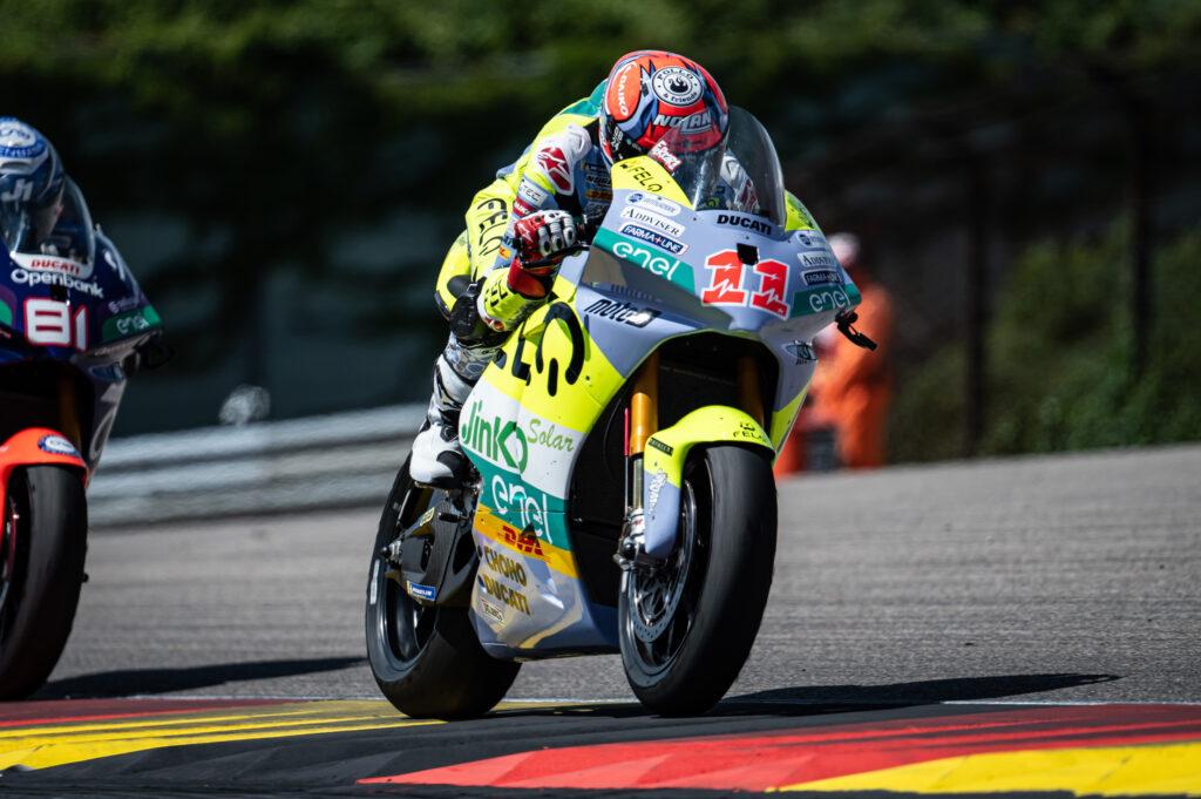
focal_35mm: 400
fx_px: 13333
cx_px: 600
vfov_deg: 3.4
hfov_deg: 5.2
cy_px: 400
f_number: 4.5
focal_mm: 400
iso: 160
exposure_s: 1/2000
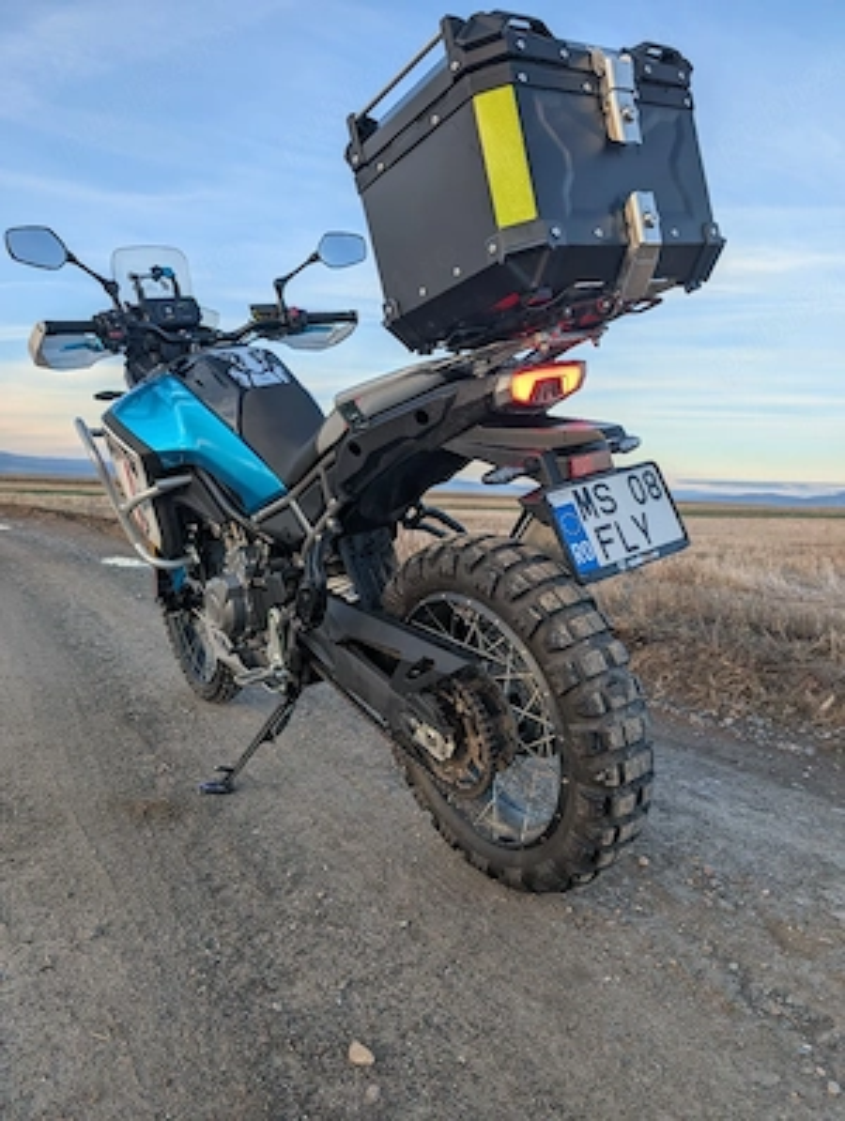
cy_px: 560
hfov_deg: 57.0
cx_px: 422
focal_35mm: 24
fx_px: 779
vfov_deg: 71.5
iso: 25
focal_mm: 6.9
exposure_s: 1/270
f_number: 1.68
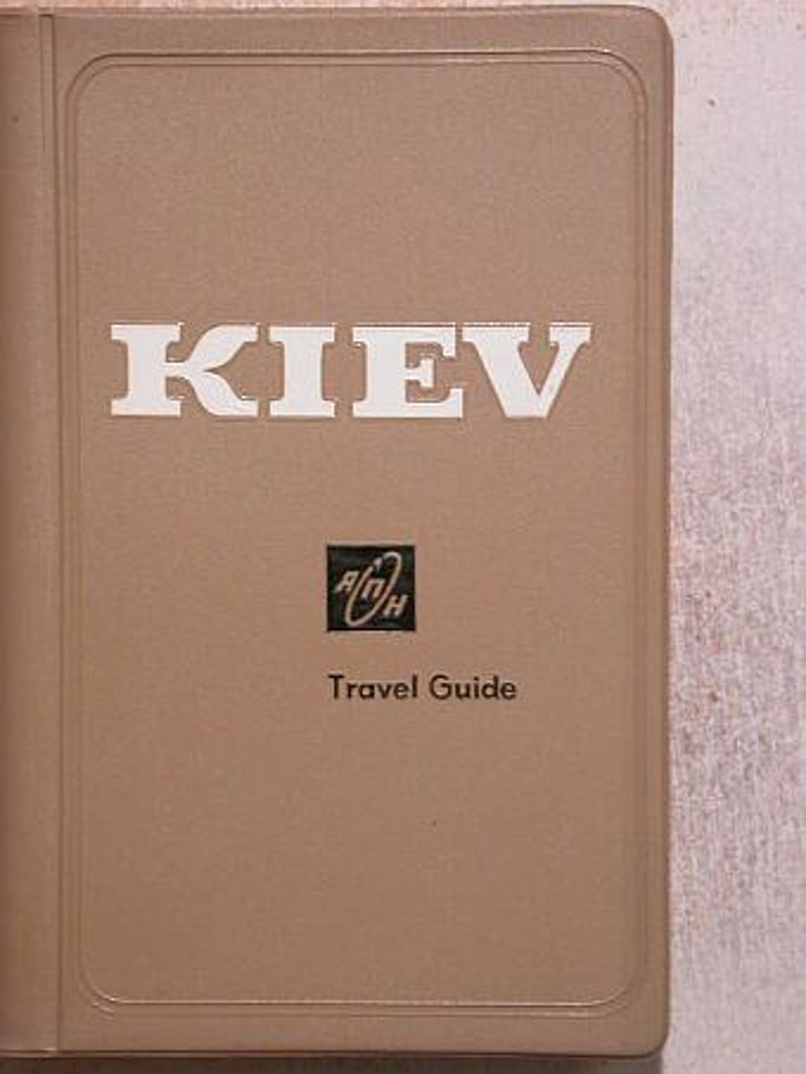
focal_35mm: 113
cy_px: 537
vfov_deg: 17.4
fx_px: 3506
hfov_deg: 13.1
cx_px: 403
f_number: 4.2
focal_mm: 23.5
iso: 100
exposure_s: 1/28.4
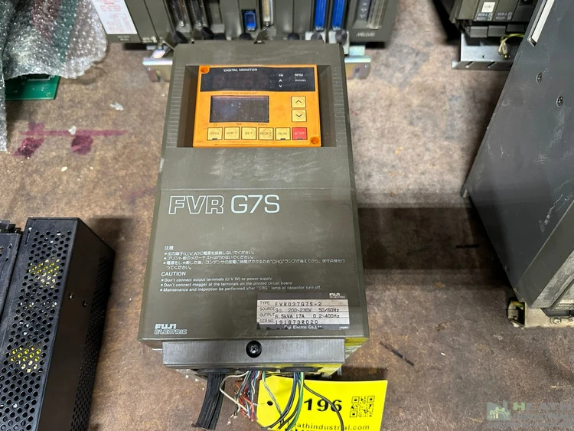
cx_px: 287
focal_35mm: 24
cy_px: 216
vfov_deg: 56.8
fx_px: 398
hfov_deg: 71.6
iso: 320
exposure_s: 1/60
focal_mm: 6.86
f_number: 1.78
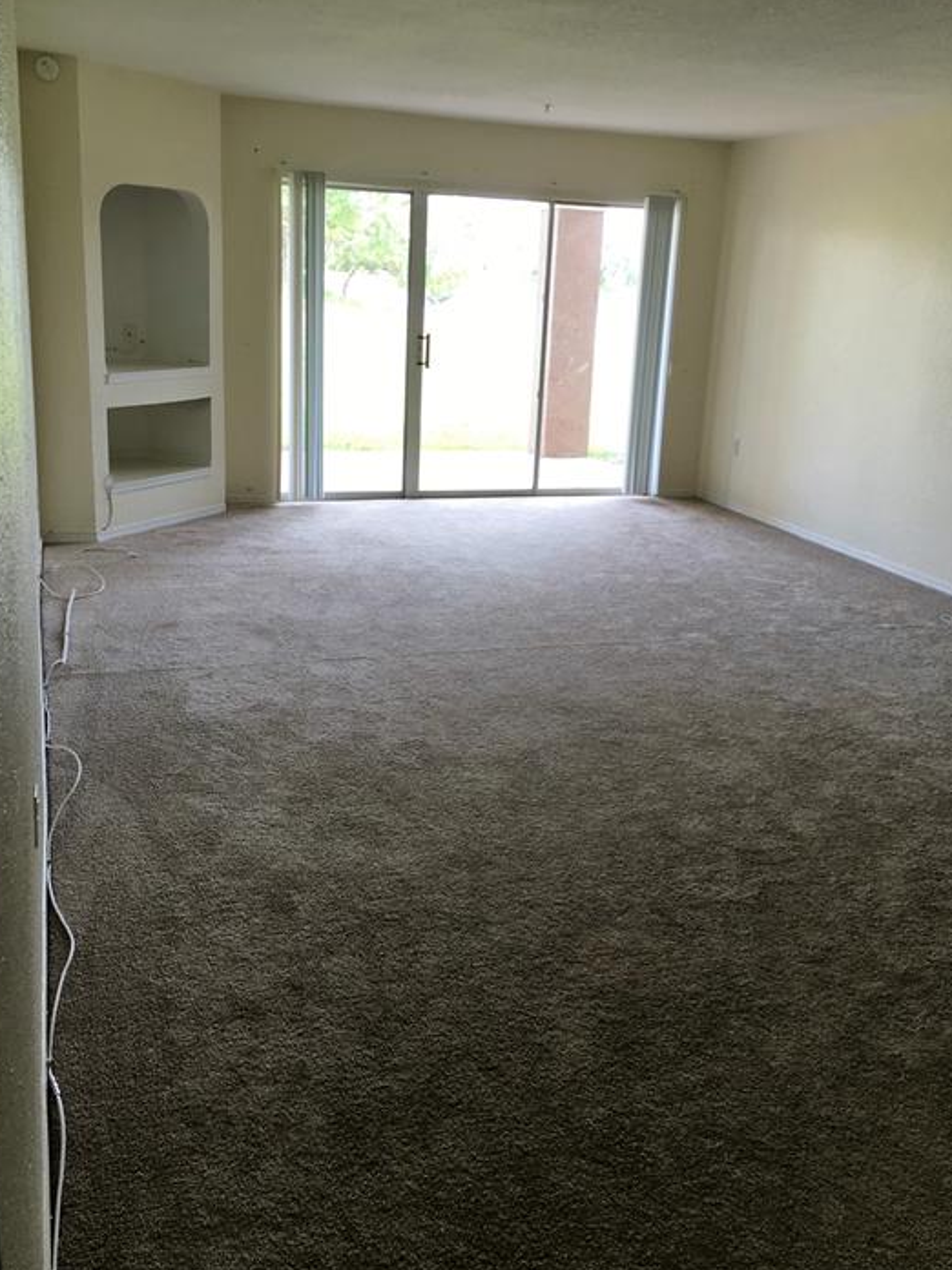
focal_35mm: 32
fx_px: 1173
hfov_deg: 44.1
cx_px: 498
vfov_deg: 56.8
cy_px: 620
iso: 32
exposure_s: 1/60
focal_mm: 4.15
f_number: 2.2
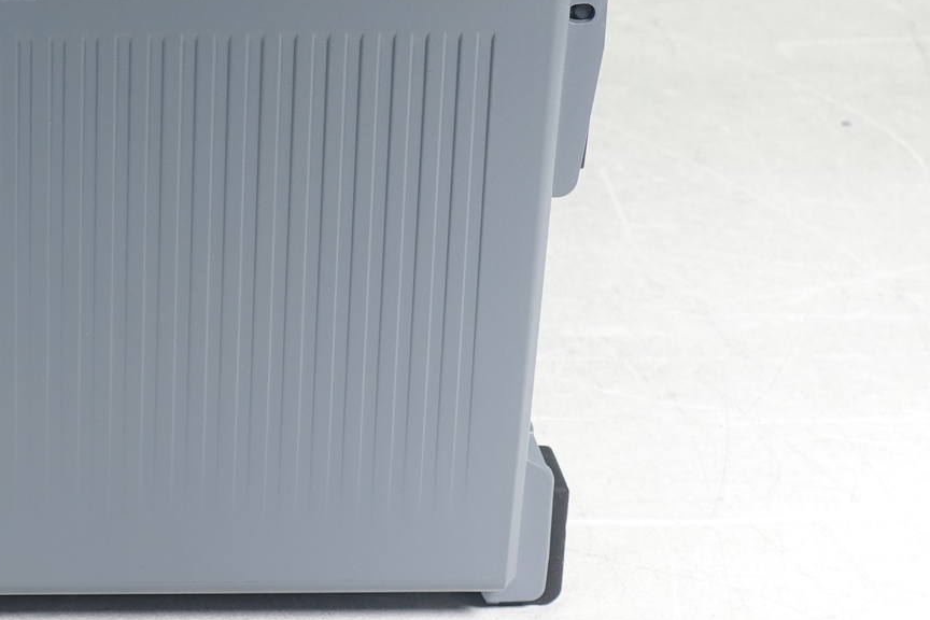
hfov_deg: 15.6
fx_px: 3306
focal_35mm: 128
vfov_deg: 10.6
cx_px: -69
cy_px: 49
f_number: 4.5
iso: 125
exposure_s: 1/80
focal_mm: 19.86
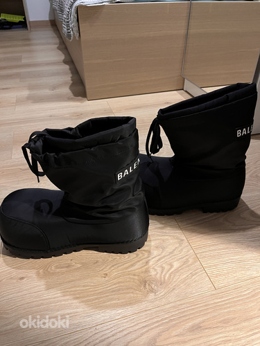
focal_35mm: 26
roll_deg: +0.2
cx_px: 130
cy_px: 173
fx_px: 260
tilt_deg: -37.4
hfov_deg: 53.1
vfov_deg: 67.3
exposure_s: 1/40
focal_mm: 5.1
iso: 640
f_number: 1.6
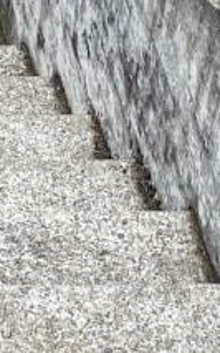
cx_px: -423
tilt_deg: -34.1
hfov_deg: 6.5
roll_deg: +1.9
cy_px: -288
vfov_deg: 10.6
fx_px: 1786
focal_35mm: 186
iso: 32
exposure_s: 1/912
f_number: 1.8
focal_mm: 4.25
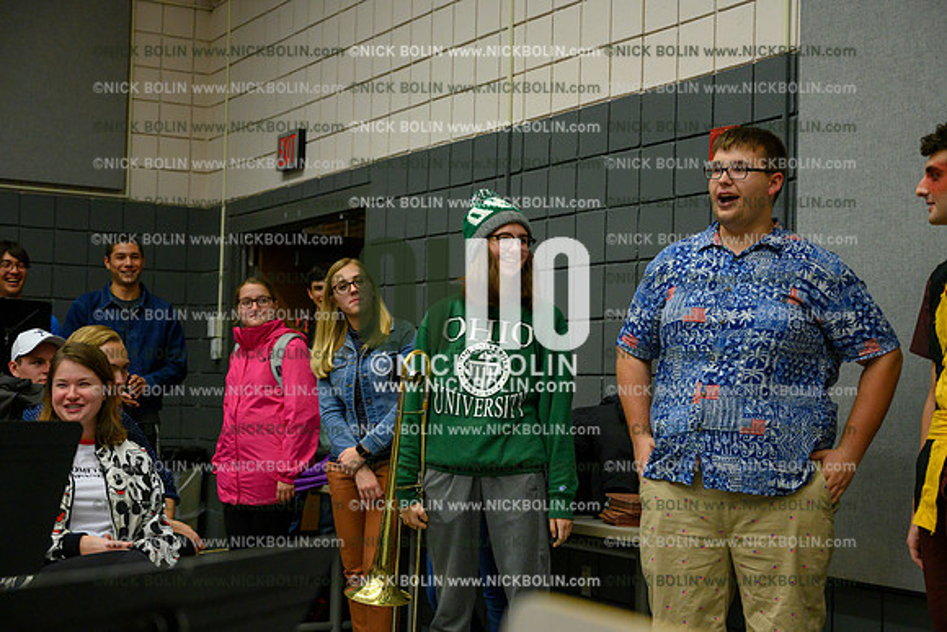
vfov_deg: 25.1
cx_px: 474
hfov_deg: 36.9
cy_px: 316
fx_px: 1421
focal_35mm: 54
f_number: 4
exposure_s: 1/400
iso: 4000
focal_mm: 54
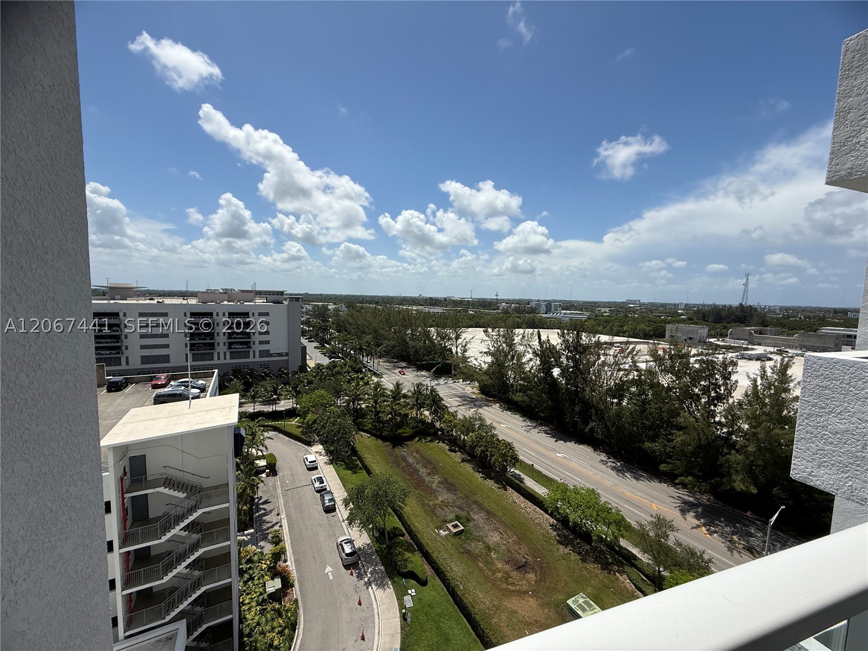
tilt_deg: -4.2
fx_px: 351
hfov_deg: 102.1
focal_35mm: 14
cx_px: 434
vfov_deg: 85.7
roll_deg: -1.8
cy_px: 326
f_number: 2.2
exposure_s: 1/4425
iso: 50
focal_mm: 2.22
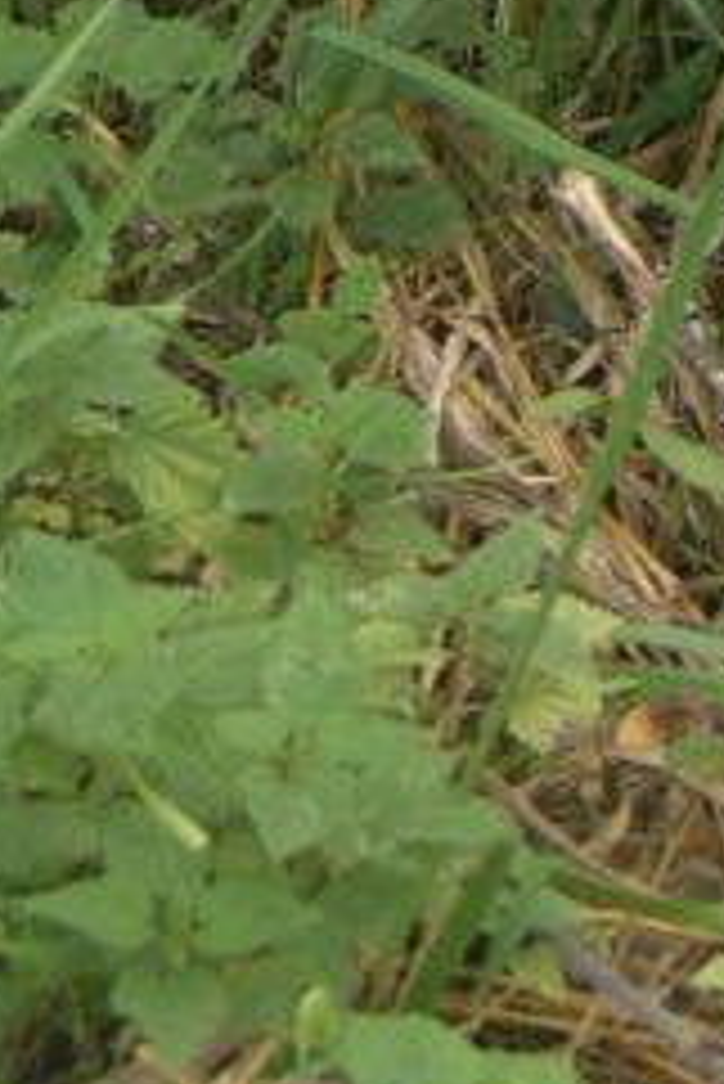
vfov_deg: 7.1
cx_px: 971
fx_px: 8735
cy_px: -180
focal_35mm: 290
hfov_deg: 4.7
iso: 100
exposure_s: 1/60
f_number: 4.8
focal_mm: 17.4
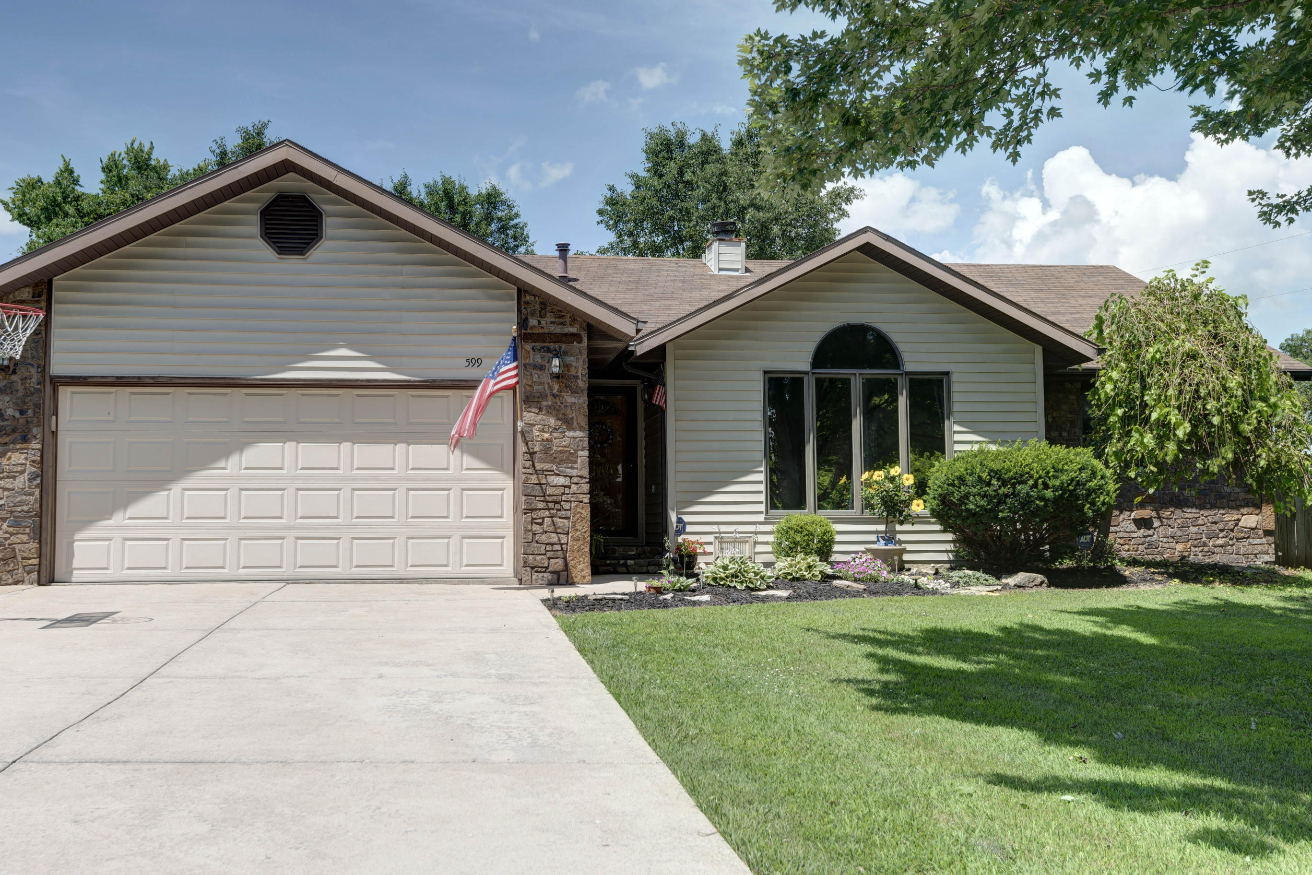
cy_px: 444
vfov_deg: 38.9
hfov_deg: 55.7
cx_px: 608
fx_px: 1239
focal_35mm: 34
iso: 100
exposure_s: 1/180
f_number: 6.7
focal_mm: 31
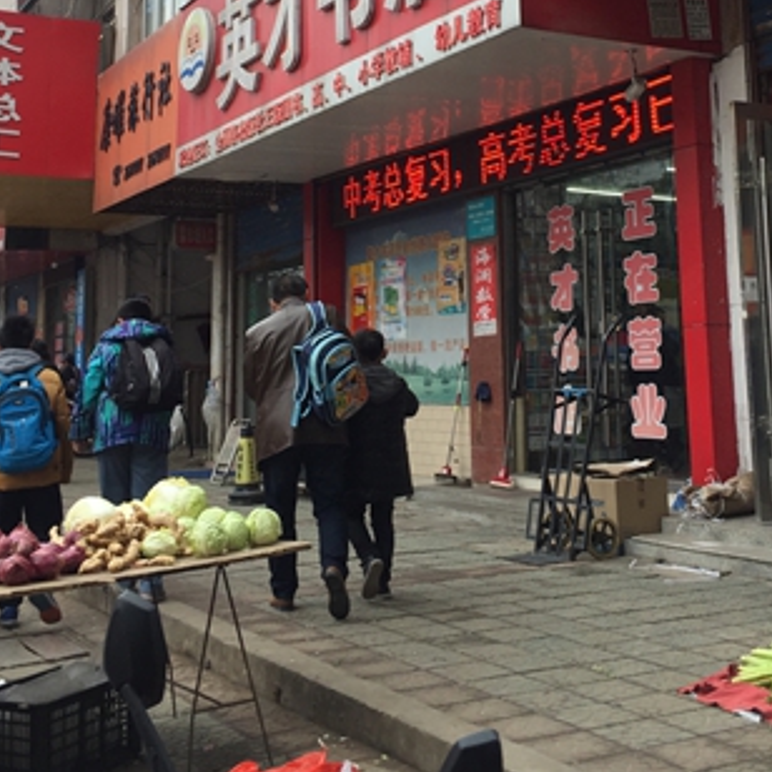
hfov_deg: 34.0
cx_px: 445
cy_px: 167
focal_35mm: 50
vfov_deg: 33.2
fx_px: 1262
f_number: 2.2
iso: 32
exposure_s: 1/434
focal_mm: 4.15
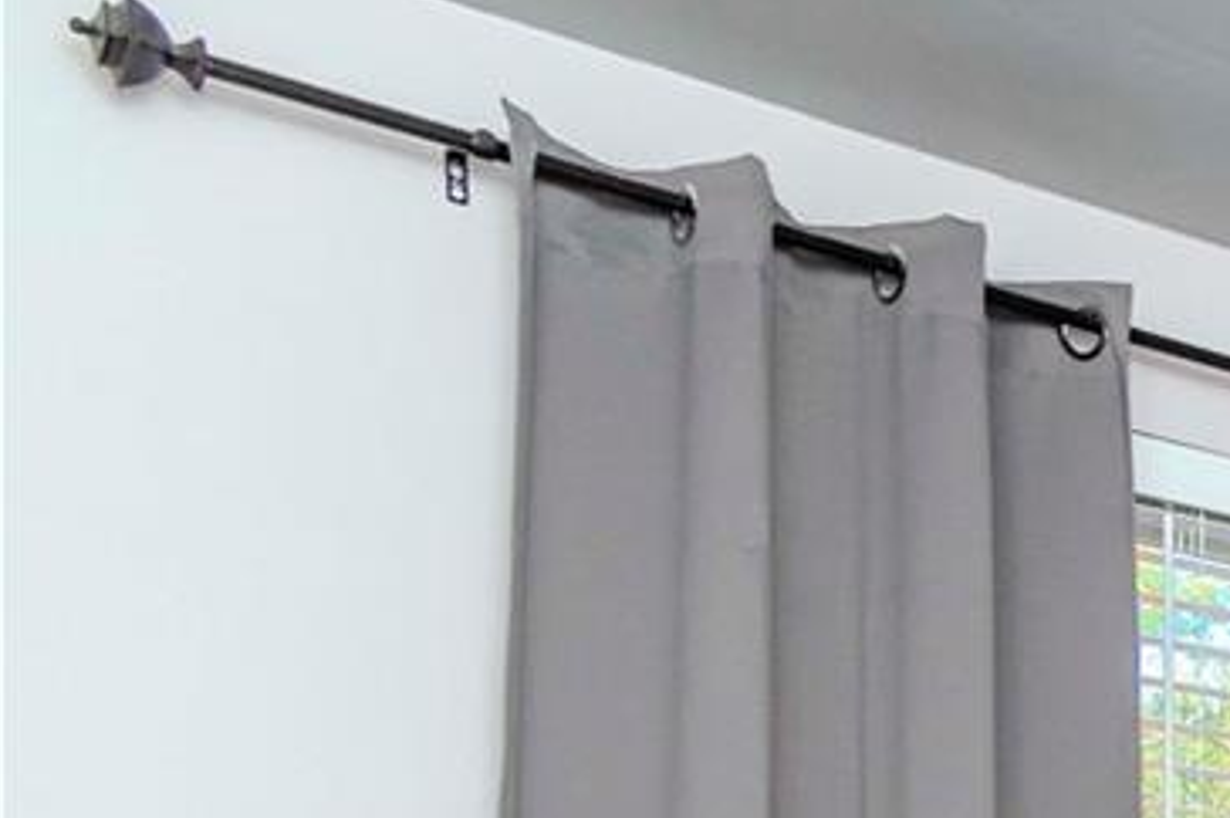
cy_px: 1251
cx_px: 2700
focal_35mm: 66
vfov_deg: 18.2
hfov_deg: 17.0
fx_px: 2253
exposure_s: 1/125
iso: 500
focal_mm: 10
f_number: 8
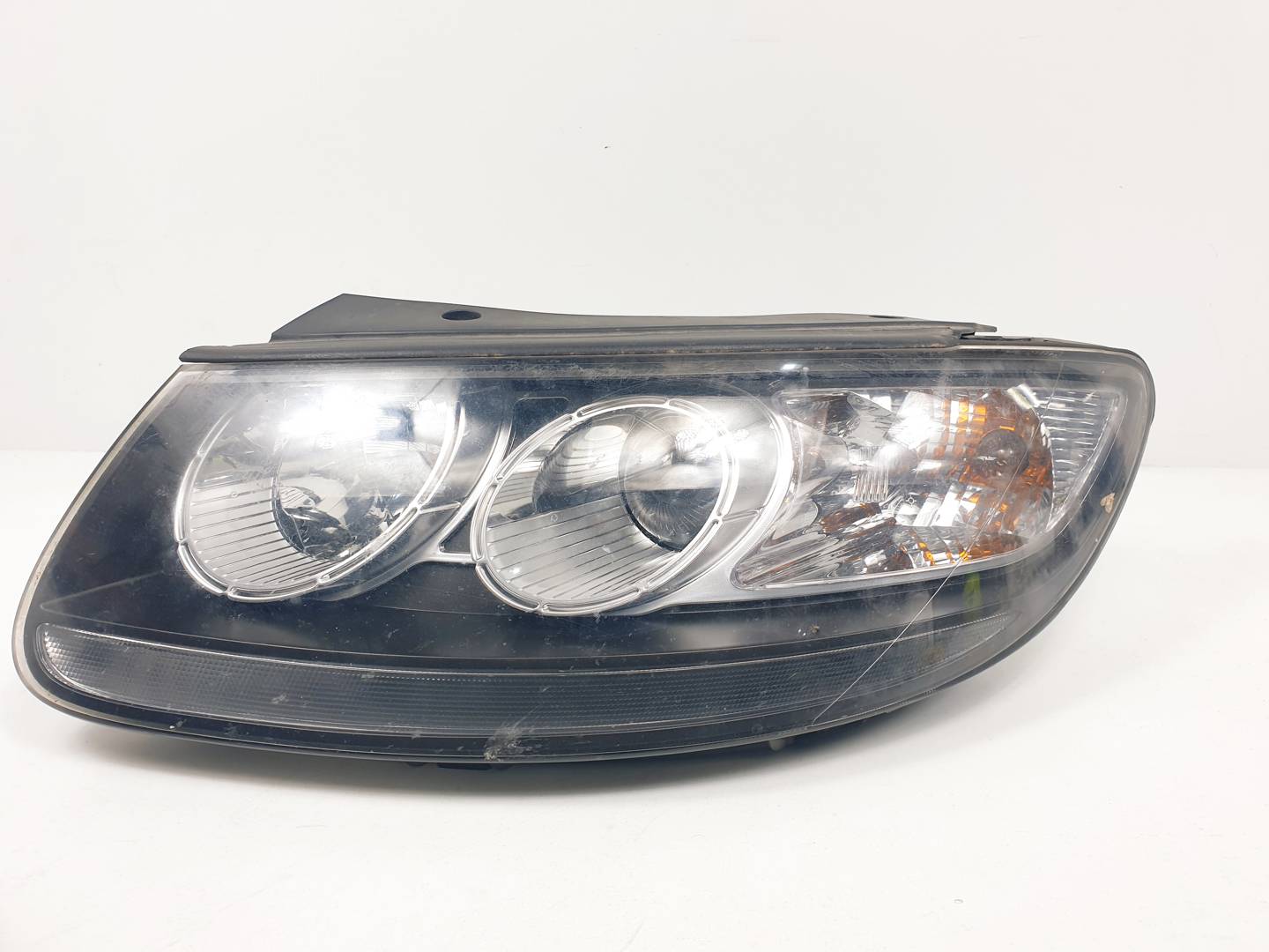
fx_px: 953
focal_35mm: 26
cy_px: 476
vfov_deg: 53.1
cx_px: 634
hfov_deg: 67.3
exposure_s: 1/232
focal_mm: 4.3
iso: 50
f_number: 2.4
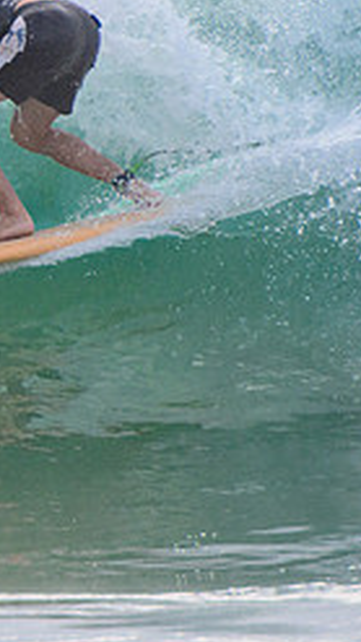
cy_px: 120
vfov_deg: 1.6
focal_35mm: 1356
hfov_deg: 0.9
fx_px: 23068
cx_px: -457
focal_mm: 400
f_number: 5.6
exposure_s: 1/2000
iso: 360
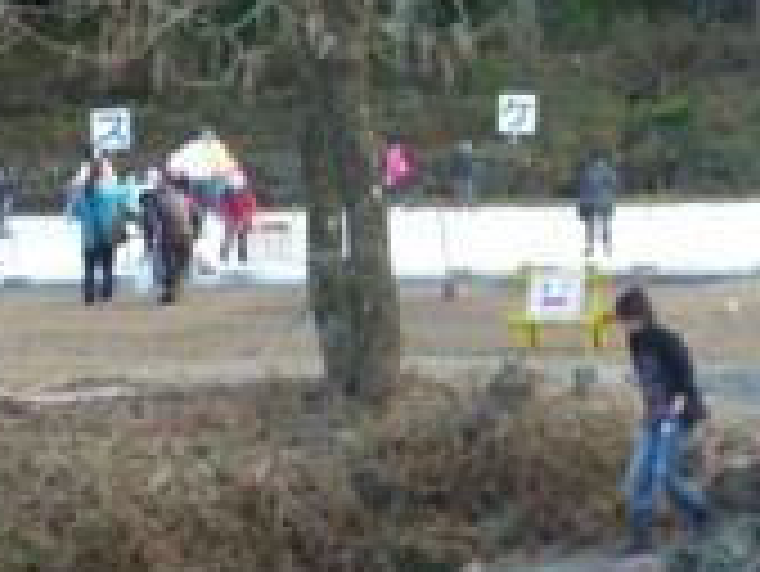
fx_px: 3691
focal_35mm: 168
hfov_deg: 11.7
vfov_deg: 8.8
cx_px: 652
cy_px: 158
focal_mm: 12.6
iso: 200
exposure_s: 1/60
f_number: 5.4
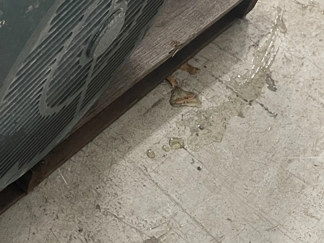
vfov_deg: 17.7
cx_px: -124
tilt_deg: -52.1
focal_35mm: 80
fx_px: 749
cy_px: -39
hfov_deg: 21.5
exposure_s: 1/60
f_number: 1.6
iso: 400
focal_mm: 5.1
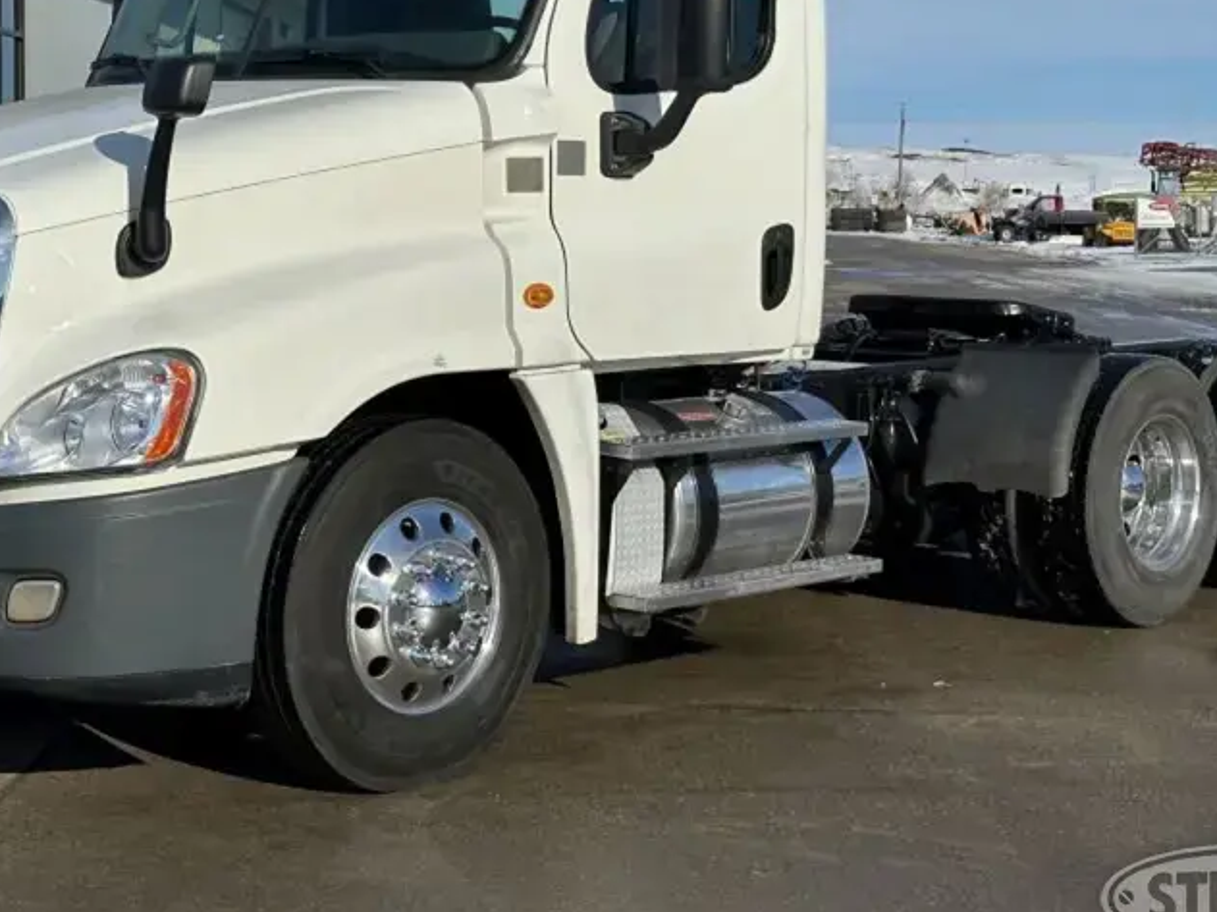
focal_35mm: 73
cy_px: 282
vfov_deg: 20.1
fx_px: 2566
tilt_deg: -2.5
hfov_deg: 26.7
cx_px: 517
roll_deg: -0.9
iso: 64
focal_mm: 6.86
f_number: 1.78
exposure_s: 1/12048
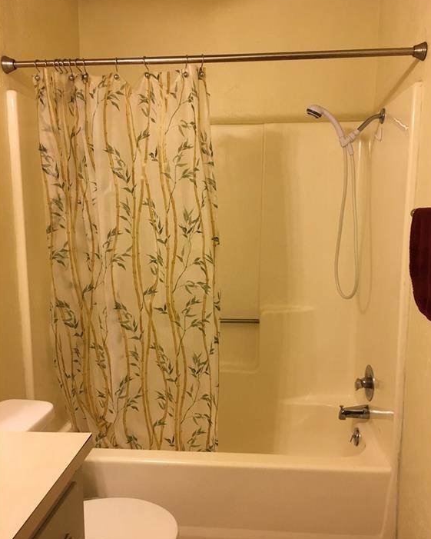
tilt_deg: -7.7
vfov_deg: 57.1
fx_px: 494
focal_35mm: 31
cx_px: 218
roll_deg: +0.4
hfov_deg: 47.1
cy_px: 284
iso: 80
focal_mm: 4.15
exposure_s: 1/30
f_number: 2.2
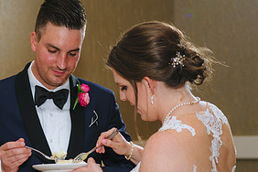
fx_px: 810
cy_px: 152
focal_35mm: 113
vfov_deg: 12.0
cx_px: 28
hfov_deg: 17.8
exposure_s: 1/80
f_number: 2.8
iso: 640
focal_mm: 55
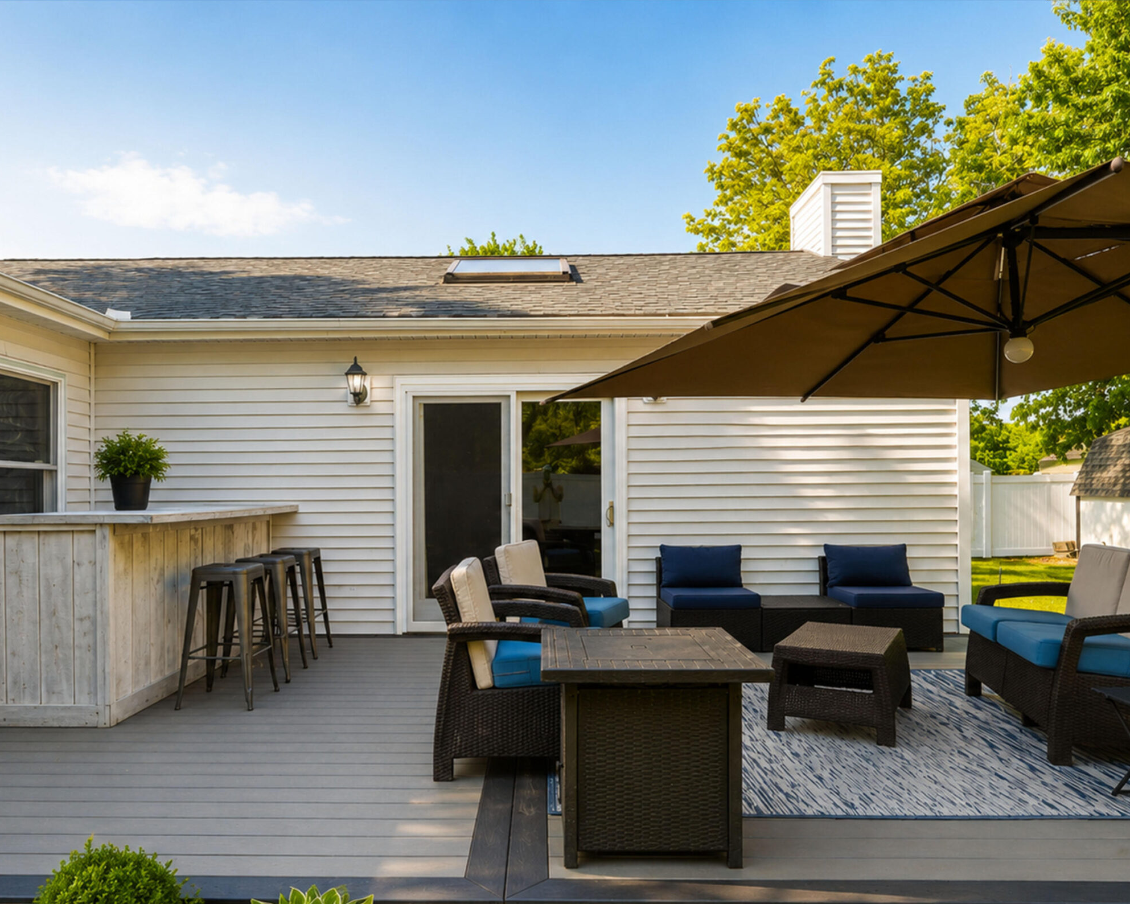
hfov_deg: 71.1
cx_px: 525
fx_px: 789
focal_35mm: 24
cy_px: 485
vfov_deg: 59.5
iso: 100
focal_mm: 19.5
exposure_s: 1/200
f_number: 7.1
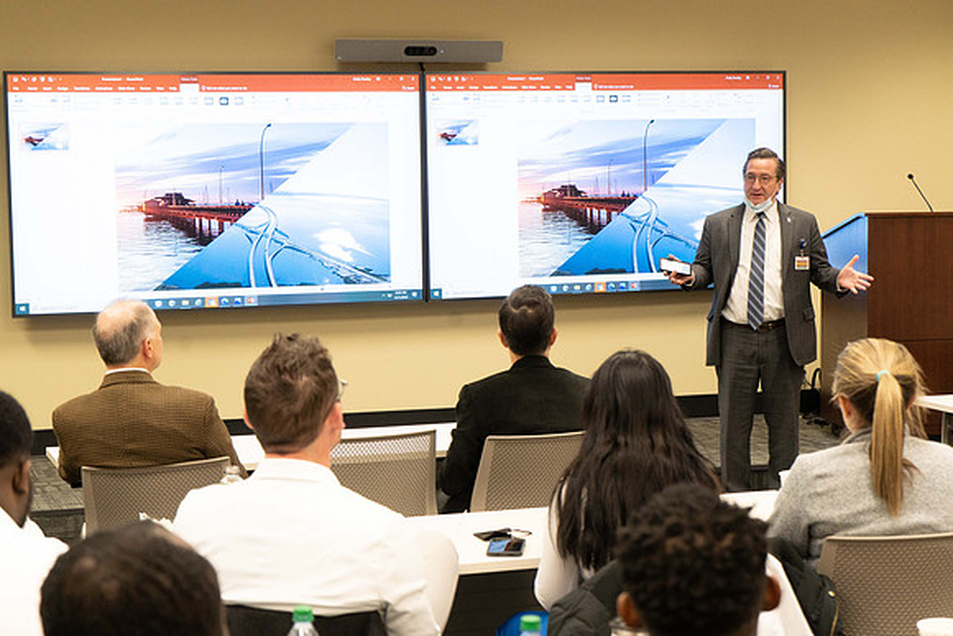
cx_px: 476
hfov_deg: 28.8
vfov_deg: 19.5
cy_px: 318
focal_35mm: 70
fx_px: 1853
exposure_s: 1/160
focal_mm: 70
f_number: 5.6
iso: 1600
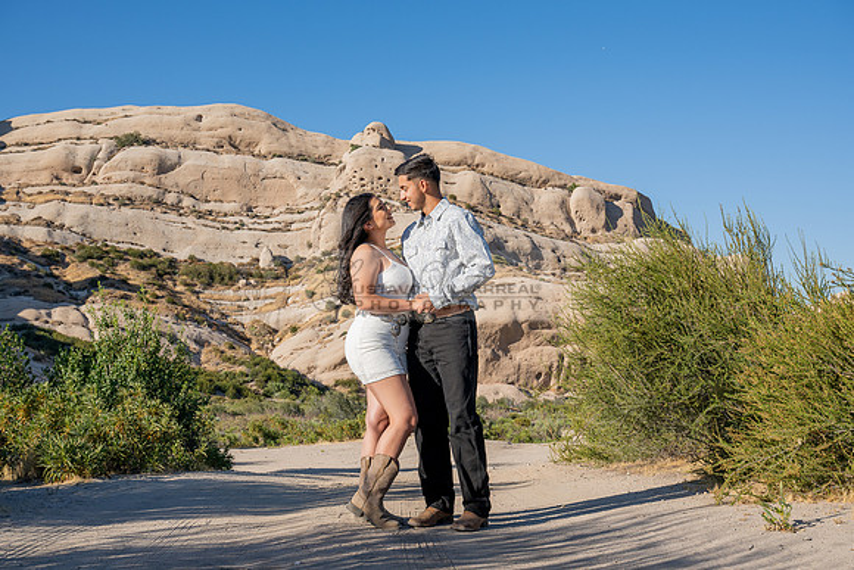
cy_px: 285
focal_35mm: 40
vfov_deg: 33.4
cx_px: 427
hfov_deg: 48.4
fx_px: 949
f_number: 9
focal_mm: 40
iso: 200
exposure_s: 1/400
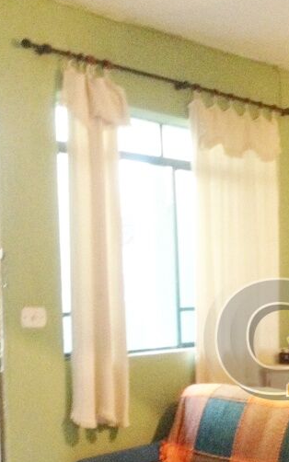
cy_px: 340
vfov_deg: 28.6
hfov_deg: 17.9
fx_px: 894
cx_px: 295
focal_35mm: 71
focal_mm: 4.28
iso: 320
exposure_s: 1/20
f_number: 2.4
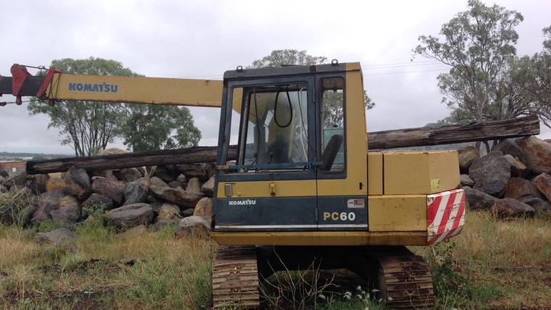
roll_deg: -0.8
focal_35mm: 42
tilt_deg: -3.9
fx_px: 614
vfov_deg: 28.2
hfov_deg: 48.3
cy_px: 200
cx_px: 263
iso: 50
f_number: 2.4
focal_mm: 4.28
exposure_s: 1/504
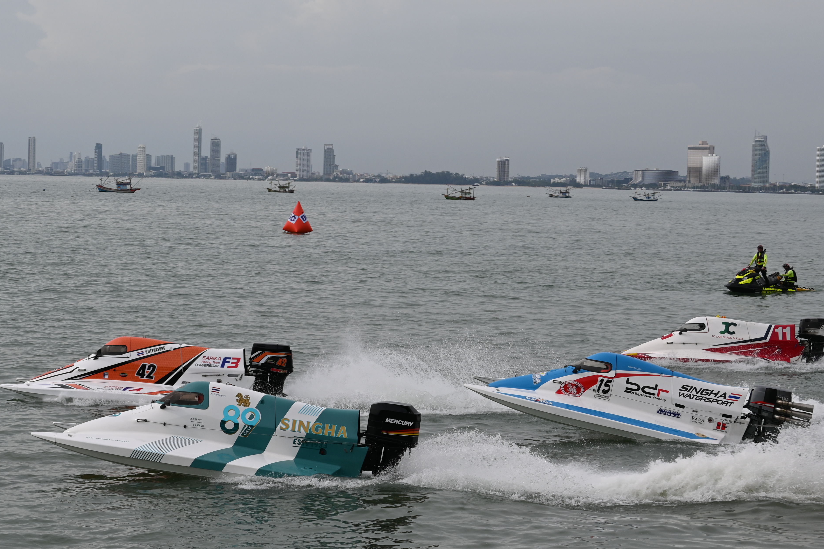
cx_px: 285
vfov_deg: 12.3
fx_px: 2540
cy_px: 319
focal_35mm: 111
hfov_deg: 18.4
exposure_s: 1/500
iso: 100
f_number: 8
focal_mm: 50
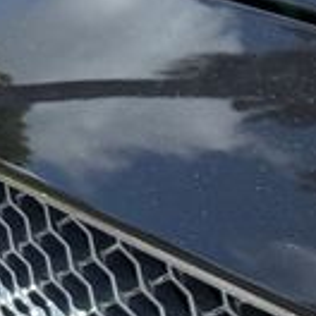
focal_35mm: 103
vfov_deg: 16.9
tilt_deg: -32.3
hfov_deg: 13.3
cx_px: 716
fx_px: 1064
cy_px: 172
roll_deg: -3.1
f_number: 1.78
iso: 100
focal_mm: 6.76
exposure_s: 1/3759
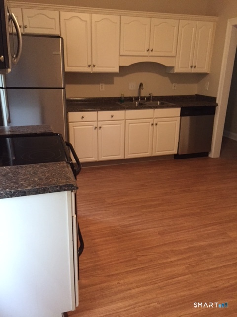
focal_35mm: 29
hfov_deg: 48.2
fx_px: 265
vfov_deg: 61.7
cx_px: 118
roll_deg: -1.1
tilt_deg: -18.8
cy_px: 158
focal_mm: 4.15
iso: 320
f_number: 2.2
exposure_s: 1/15
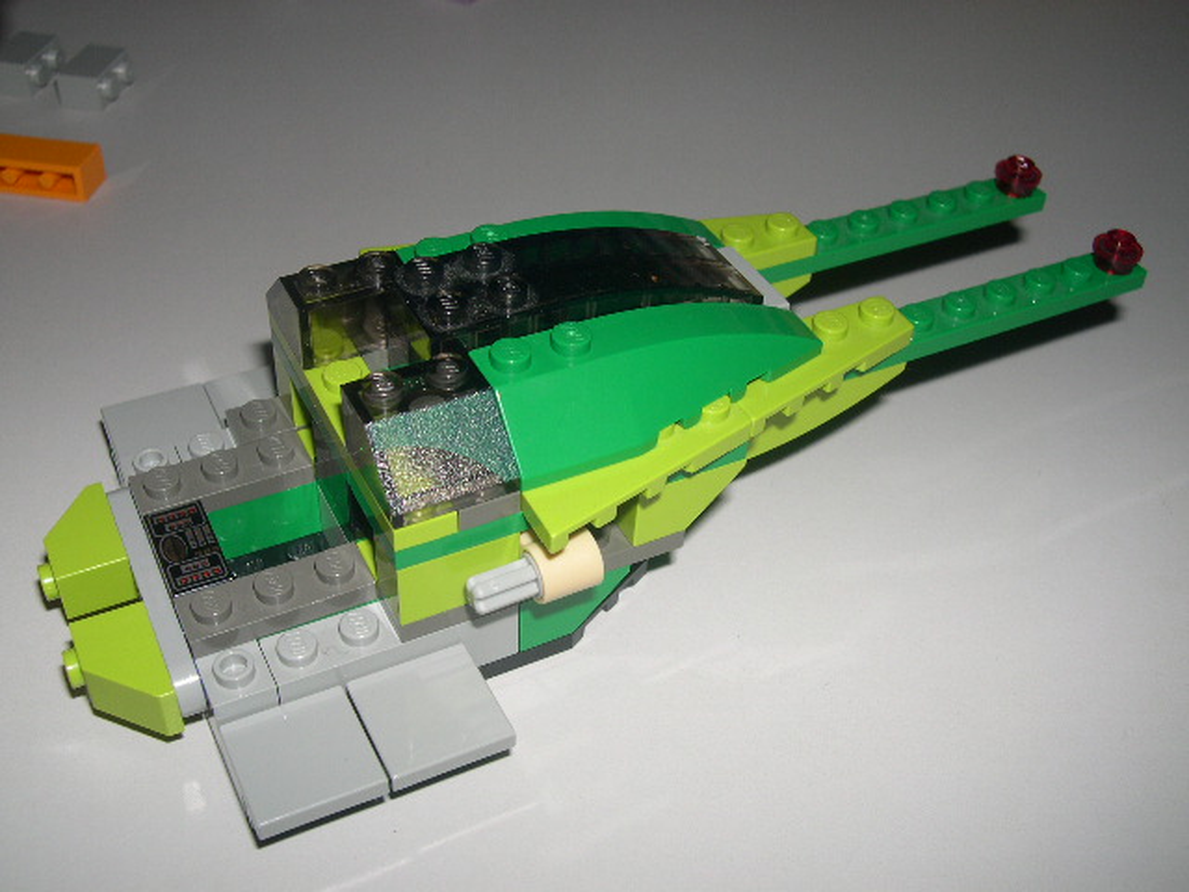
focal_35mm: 38
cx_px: 594
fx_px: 1305
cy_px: 446
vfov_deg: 37.7
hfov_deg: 49.0
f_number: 7.6
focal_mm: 8
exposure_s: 1/60
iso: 100
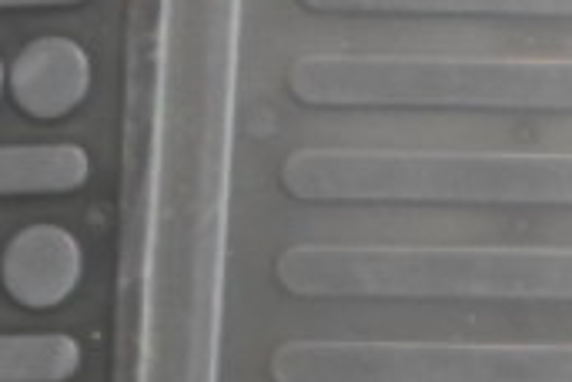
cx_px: 1278
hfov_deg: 11.4
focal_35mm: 156
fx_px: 2478
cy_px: 251
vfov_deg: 8.8
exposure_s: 1/30
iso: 100
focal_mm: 4.5
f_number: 2.5
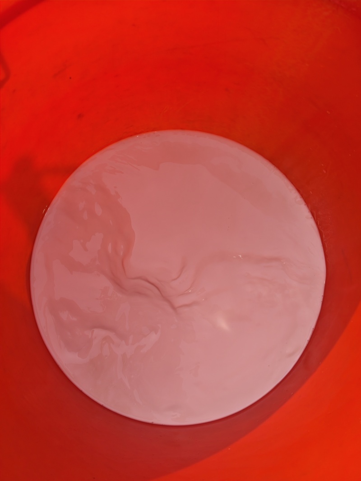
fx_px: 640
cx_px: 180
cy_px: 240
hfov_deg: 31.5
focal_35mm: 46
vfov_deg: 41.2
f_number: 2
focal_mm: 8.72
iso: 50
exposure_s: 1/1190
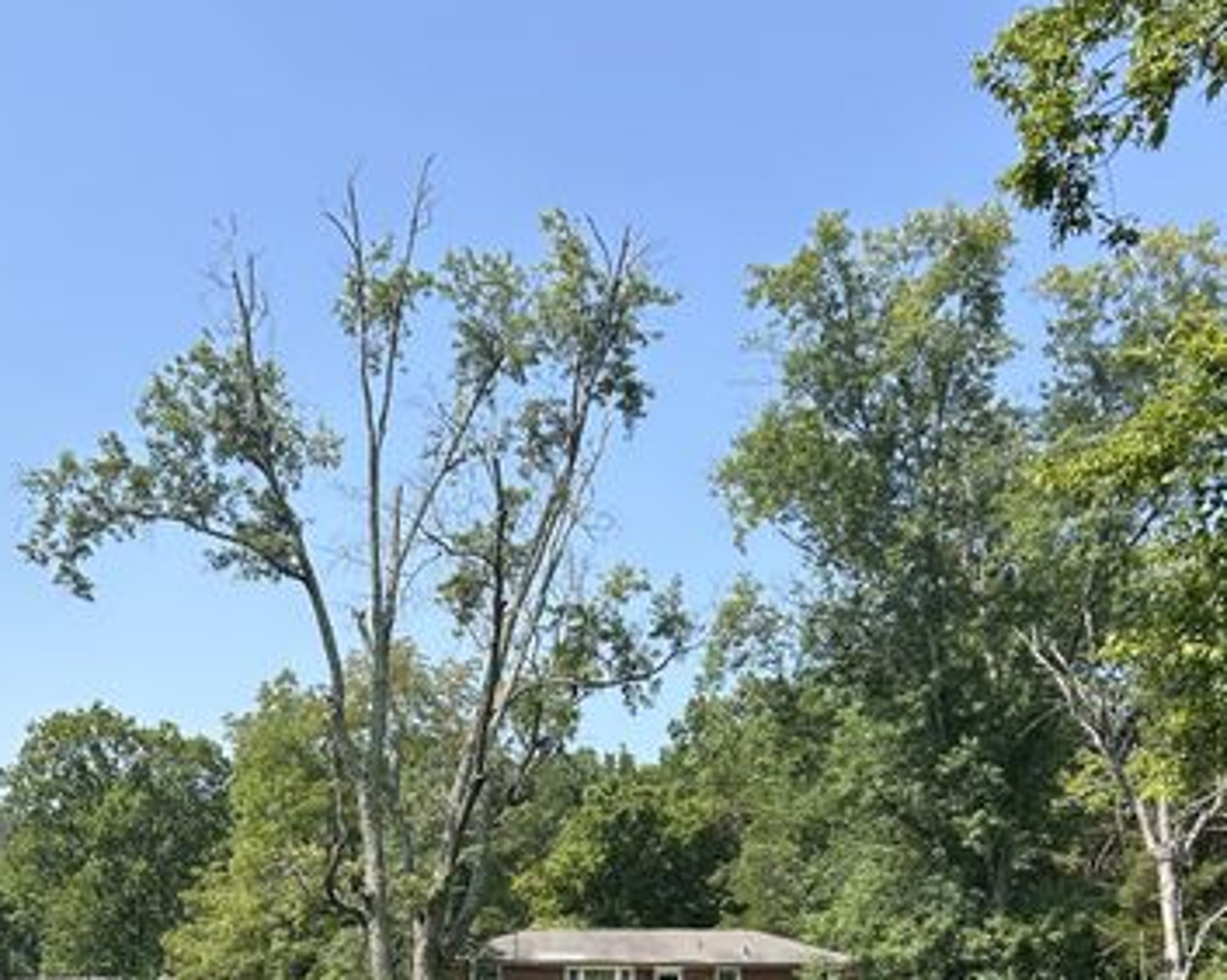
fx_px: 1742
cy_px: 1089
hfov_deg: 38.6
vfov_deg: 28.4
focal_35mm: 48
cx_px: 490
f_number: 1.5
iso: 50
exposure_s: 1/2353
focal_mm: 5.7
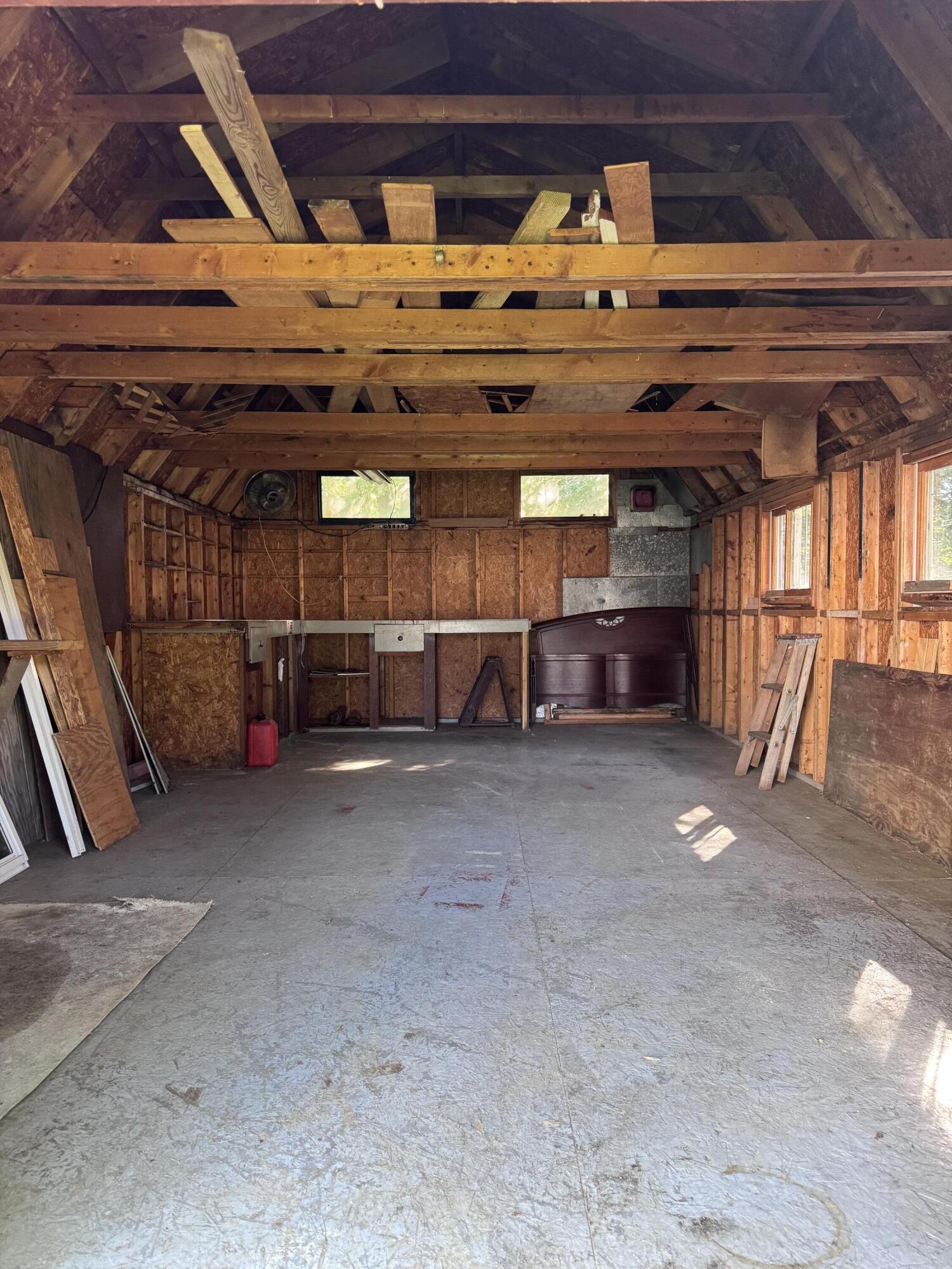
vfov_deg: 71.6
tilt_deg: -3.3
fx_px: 880
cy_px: 634
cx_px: 476
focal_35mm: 24
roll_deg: +0.8
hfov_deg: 56.8
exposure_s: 1/60
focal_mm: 6.76
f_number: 1.78
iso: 320
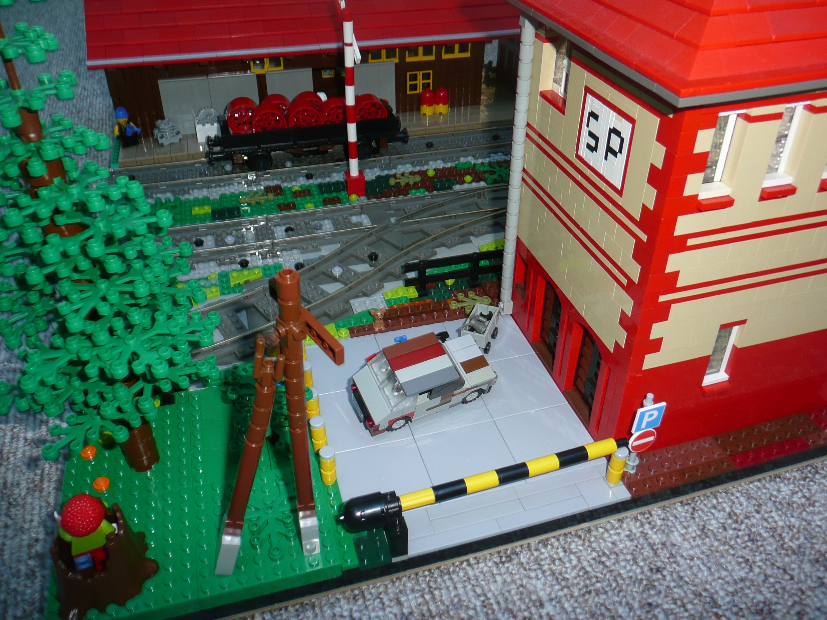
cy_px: 310
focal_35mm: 28
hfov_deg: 63.4
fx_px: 669
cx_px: 414
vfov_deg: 49.7
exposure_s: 1/30
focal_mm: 4.6
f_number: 3.3
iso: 100
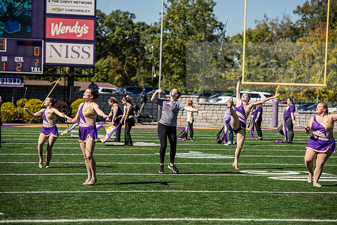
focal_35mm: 130
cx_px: 168
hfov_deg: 15.8
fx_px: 1217
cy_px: 112
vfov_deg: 10.6
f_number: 4
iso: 50
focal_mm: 130
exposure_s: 1/400
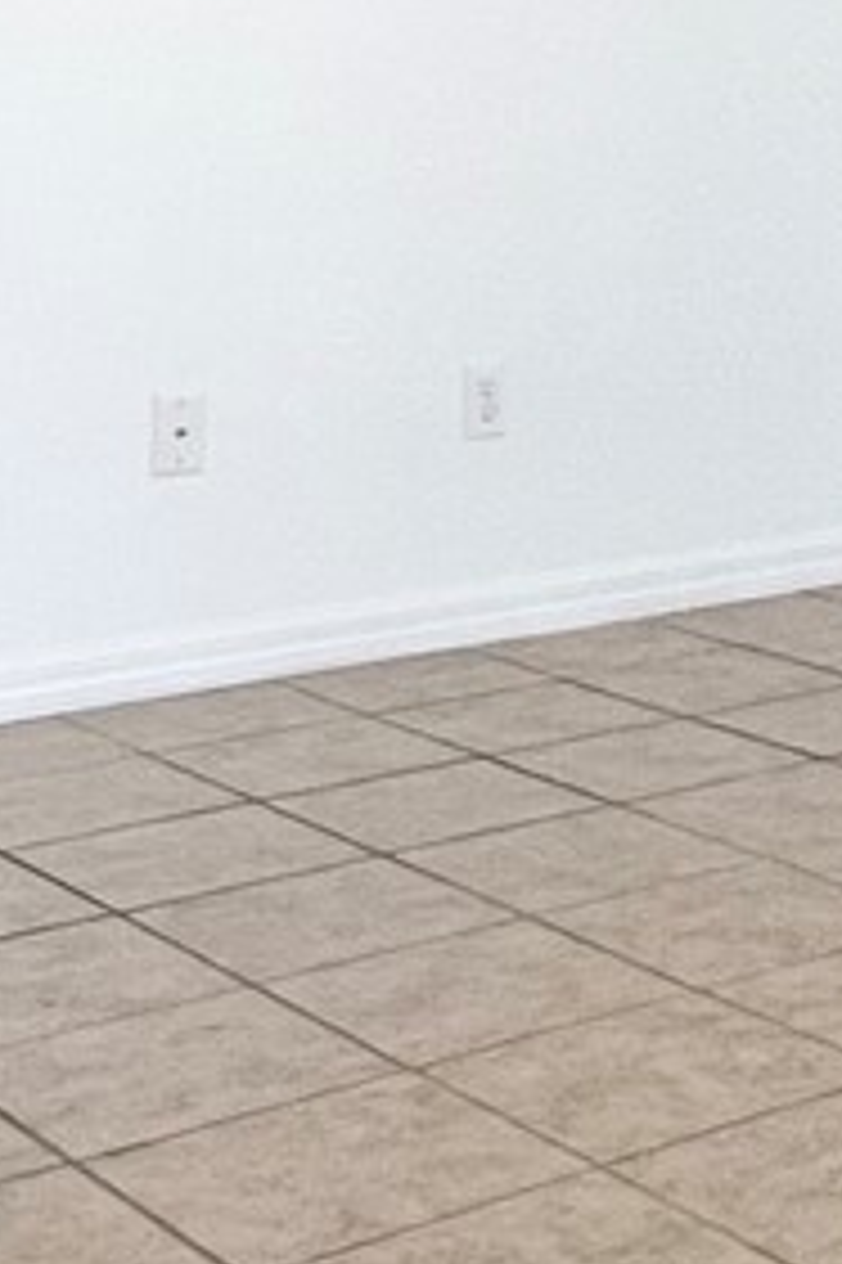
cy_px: 27
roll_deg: -0.4
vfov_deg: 25.2
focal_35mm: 77
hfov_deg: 16.4
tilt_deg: +0.0
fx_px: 2705
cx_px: 1189
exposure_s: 1/120
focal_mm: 1.57
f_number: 1.8
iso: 80
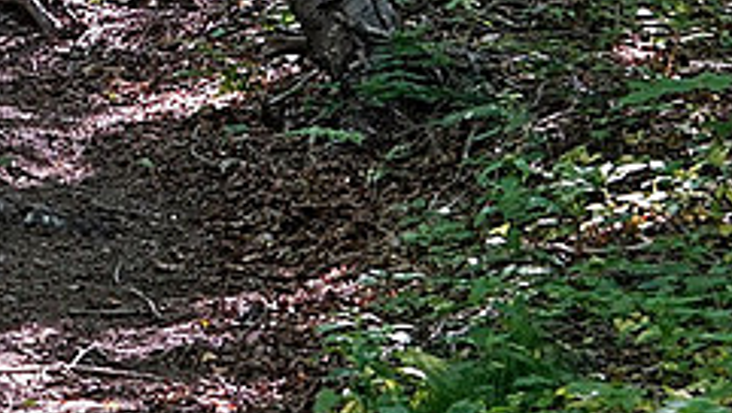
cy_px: -91
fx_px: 5570
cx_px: -273
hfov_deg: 7.4
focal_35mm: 287
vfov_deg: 4.2
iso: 800
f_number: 9
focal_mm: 55
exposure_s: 1/50
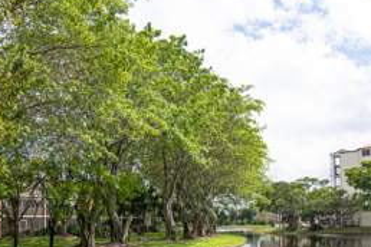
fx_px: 402
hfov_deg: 47.7
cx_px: 279
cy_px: 209
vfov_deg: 32.9
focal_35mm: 39
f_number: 4.5
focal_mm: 14
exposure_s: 1/2500
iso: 200
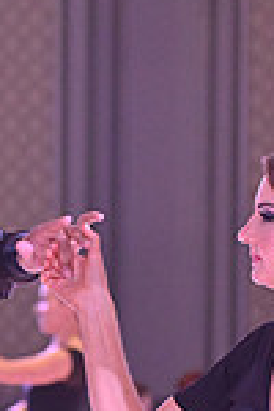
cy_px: 666
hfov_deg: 3.1
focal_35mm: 448
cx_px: 125
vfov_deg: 4.6
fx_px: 5114
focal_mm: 116
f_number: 5
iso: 5000
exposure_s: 1/400
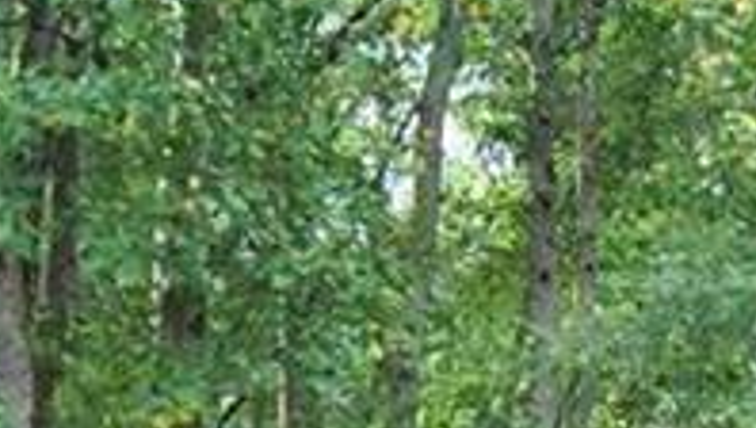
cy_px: 883
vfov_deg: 7.9
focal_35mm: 146
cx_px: 672
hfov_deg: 14.6
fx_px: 2931
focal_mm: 18
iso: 180
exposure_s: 1/125
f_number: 5.6
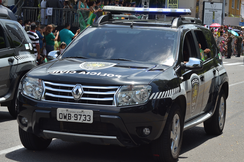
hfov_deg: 19.5
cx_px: 122
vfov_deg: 13.0
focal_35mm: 105
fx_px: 710
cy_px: 81
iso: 400
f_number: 11
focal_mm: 70
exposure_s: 1/500
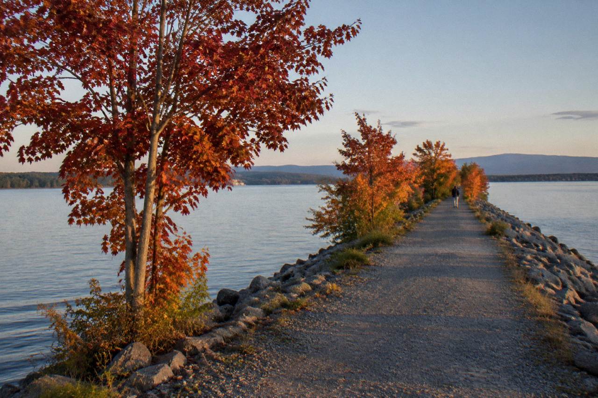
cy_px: 199
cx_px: 299
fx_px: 581
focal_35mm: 35
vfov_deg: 37.8
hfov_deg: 54.4
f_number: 6.3
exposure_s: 1/50
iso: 6400
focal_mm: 35
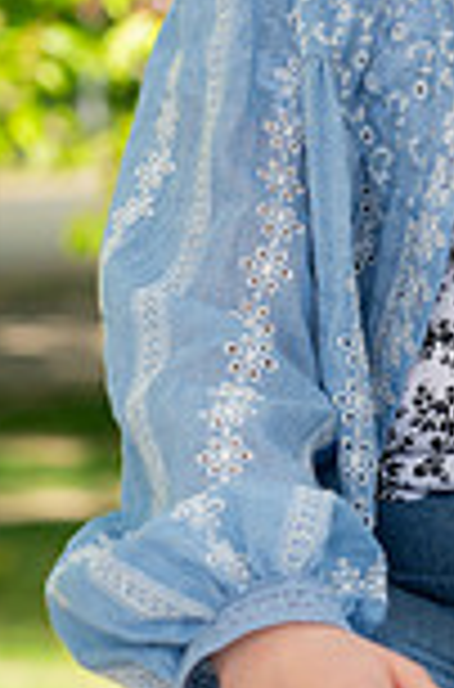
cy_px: 126
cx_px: 600
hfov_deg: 6.1
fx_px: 4209
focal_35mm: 221
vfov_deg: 9.3
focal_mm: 75
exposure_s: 1/400
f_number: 4.5
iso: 400
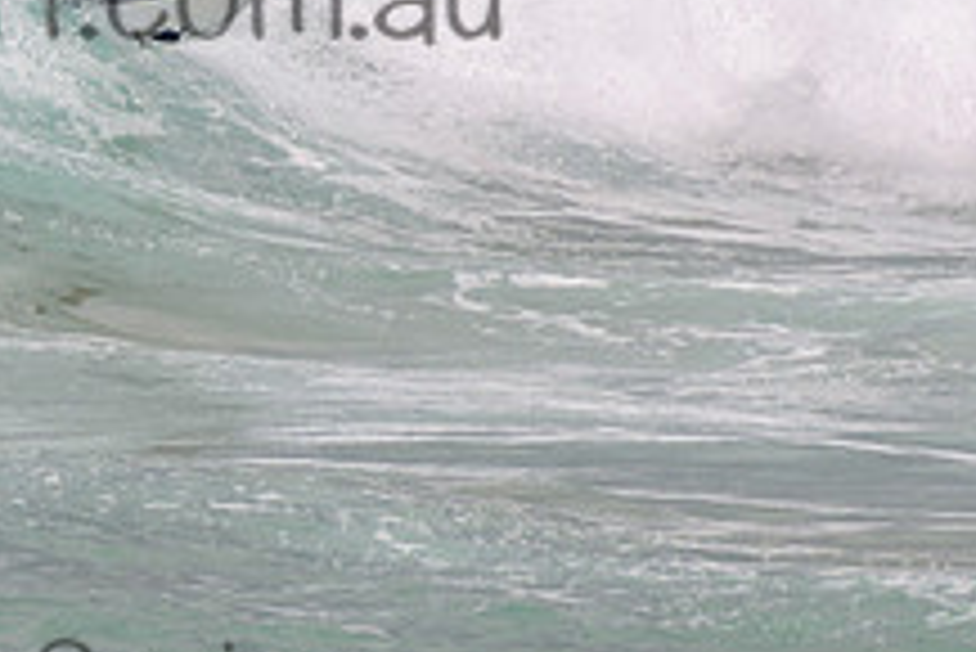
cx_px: -13
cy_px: -129
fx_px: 39933
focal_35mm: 1472
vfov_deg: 0.9
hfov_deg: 1.4
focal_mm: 400
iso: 110
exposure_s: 1/2000
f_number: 5.6
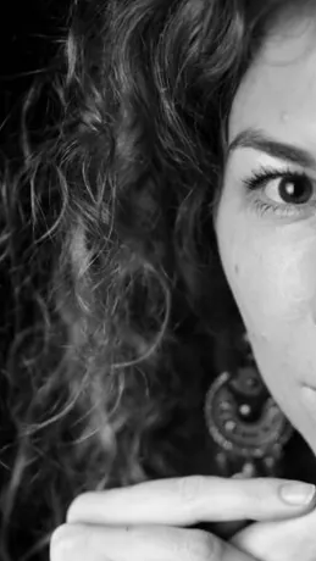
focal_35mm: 123
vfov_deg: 17.1
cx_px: 247
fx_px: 1831
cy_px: 556
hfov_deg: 9.8
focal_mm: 50
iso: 2000
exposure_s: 1/125
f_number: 1.8
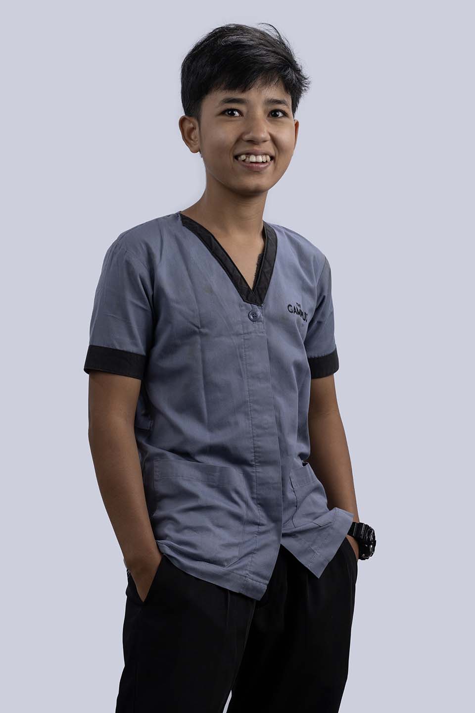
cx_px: 238
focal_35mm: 105
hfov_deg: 13.0
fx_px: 2078
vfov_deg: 19.5
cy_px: 356
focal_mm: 105
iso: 80
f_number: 11
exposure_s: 1/200
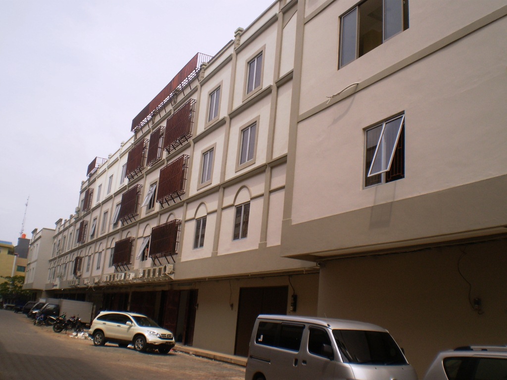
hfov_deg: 51.4
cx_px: 254
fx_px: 527
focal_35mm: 36
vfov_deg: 39.7
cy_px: 190
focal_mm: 6.3
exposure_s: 1/1000
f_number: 4.6
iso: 64
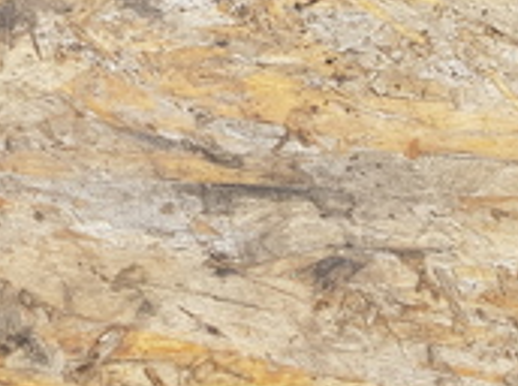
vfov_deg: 14.0
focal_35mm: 97
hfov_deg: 18.0
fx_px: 1447
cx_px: -274
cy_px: -225
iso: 40
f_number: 1.7
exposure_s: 1/224
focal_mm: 4.2
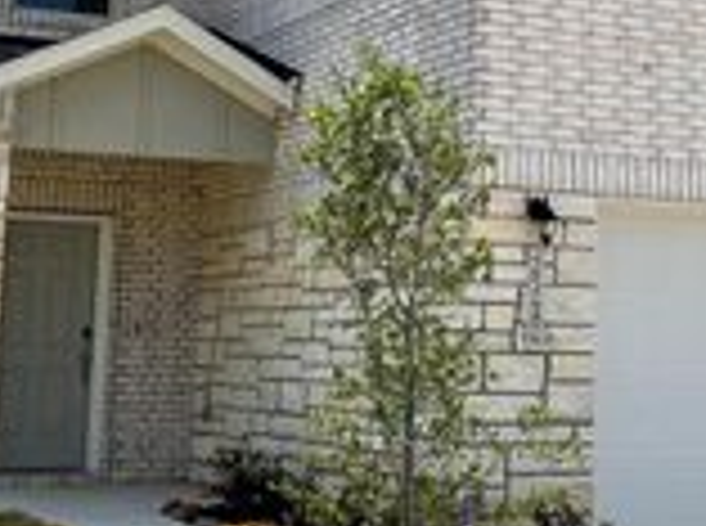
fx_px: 1689
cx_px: 463
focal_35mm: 83
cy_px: 88
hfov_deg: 23.5
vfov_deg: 17.5
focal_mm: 4.2
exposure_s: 1/4831
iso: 32
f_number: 1.6
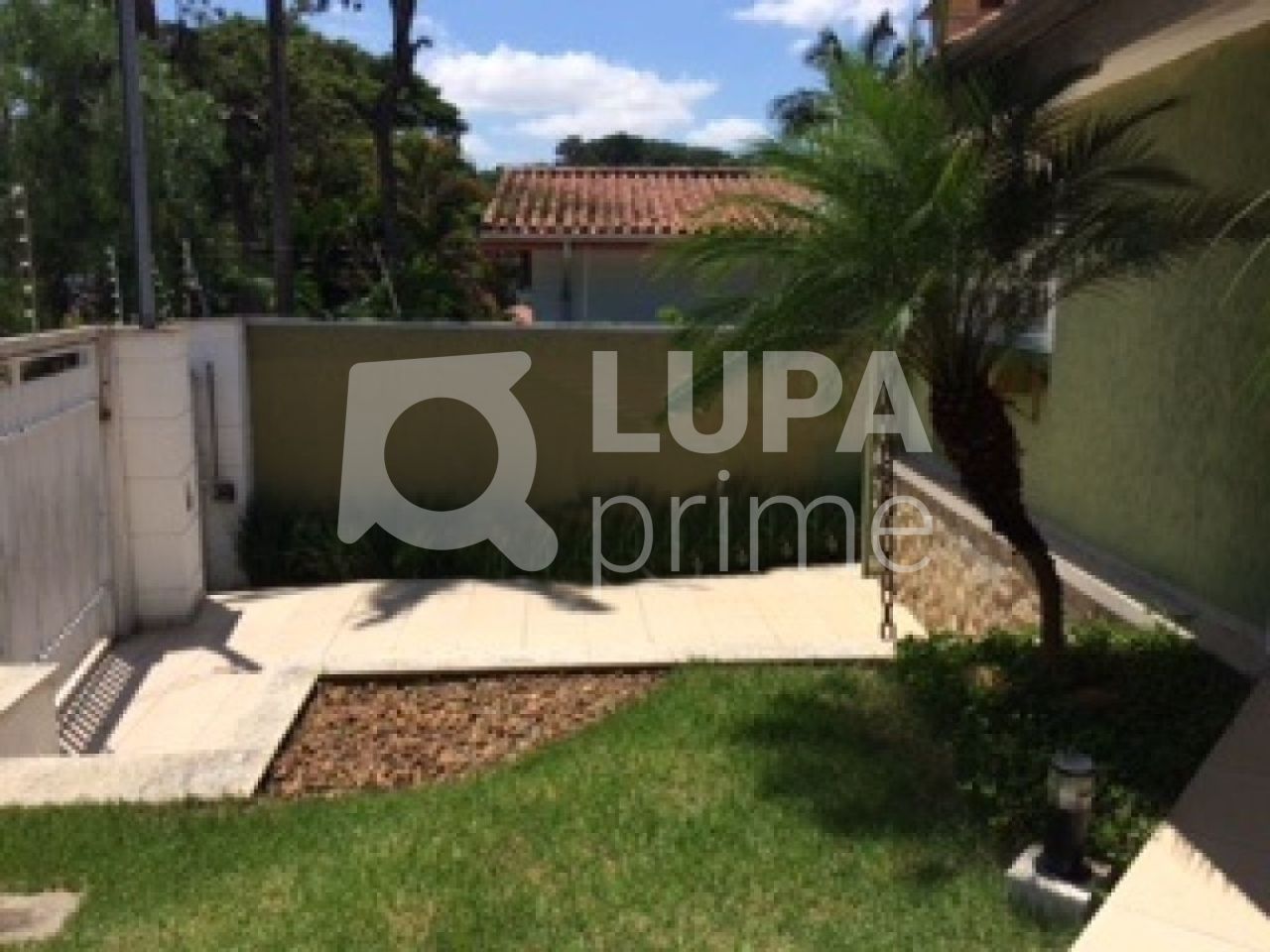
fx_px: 1064
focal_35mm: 29
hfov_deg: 61.7
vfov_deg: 48.2
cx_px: 635
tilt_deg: -11.2
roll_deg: -1.0
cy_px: 476
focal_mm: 4.15
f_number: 2.2
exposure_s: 1/2740
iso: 32
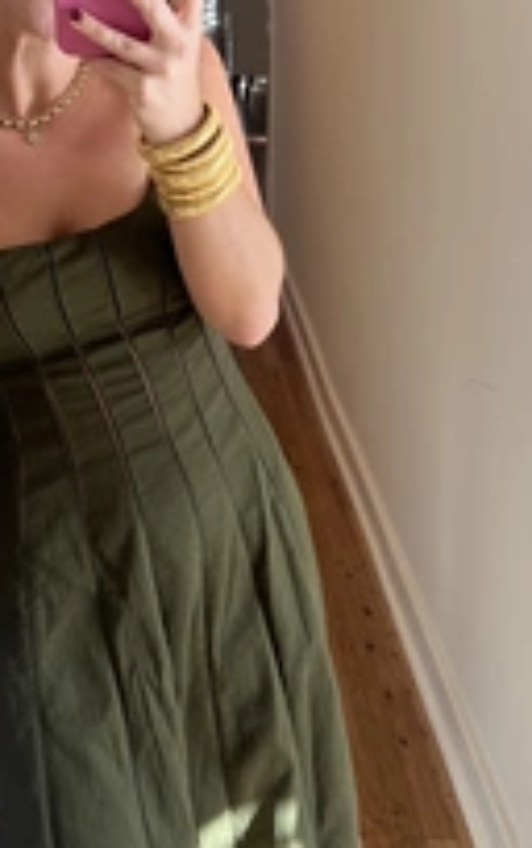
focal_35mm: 54
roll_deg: +3.8
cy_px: 328
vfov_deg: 37.3
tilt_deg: -17.6
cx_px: 66
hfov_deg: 23.5
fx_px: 1249
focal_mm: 5.7
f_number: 1.5
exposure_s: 1/120
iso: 125
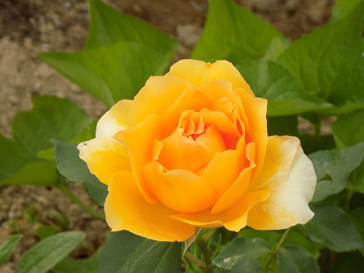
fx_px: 2723
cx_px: 182
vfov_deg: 5.7
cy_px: 136
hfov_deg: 7.6
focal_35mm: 259
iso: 80
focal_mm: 46
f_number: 5.7
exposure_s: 1/100
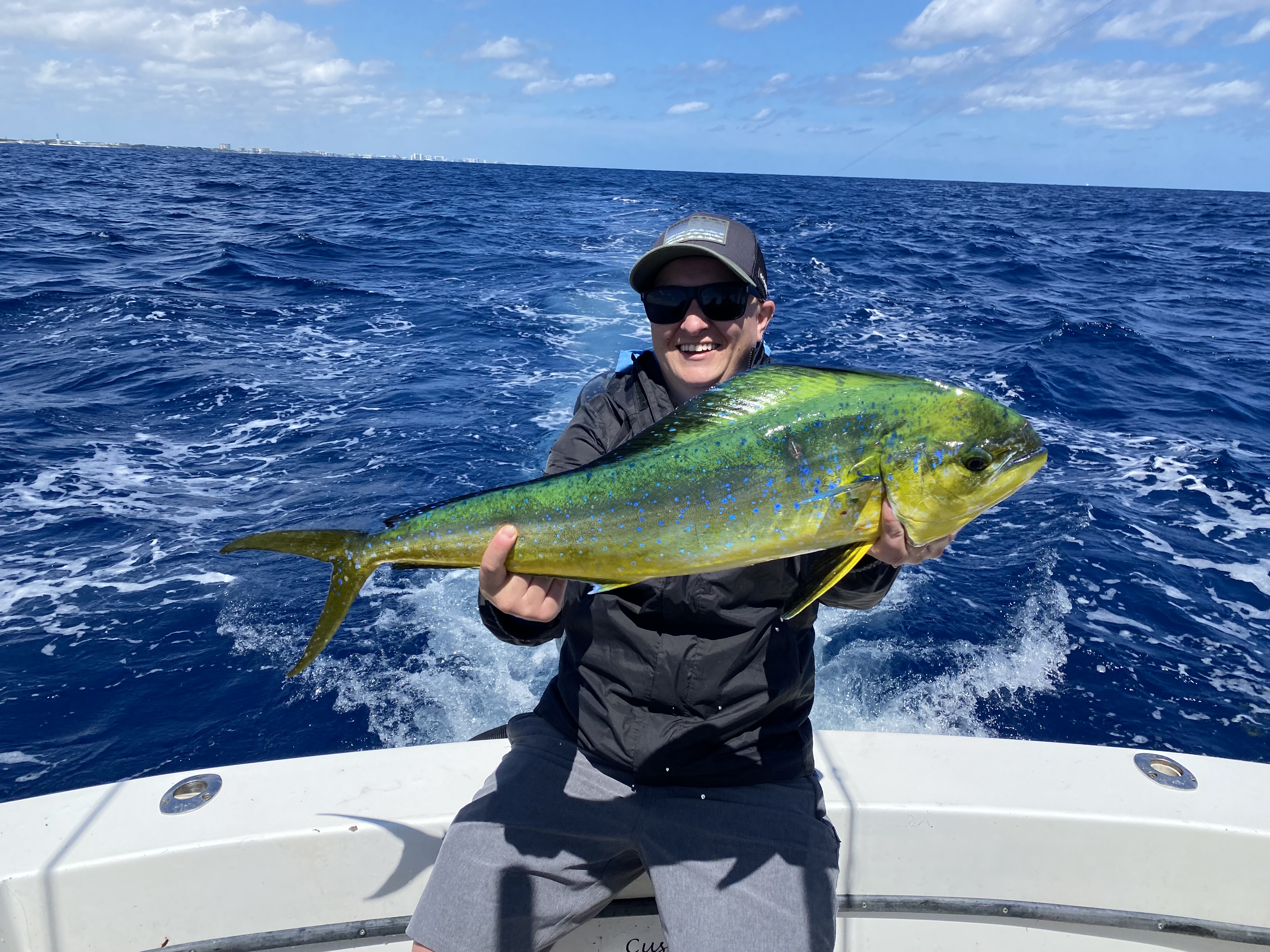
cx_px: 635
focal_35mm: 26
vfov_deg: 53.1
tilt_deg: -18.4
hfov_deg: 67.3
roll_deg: -2.6
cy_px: 476
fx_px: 954
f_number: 1.8
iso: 32
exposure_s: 1/2513
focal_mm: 4.25
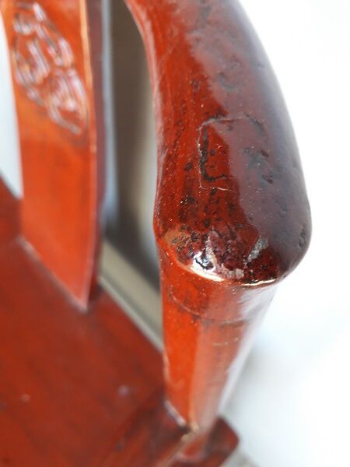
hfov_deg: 51.4
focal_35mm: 27
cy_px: 234
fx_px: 364
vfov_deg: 65.3
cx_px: 175
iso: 100
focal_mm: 3.6
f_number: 1.9
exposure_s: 1/50
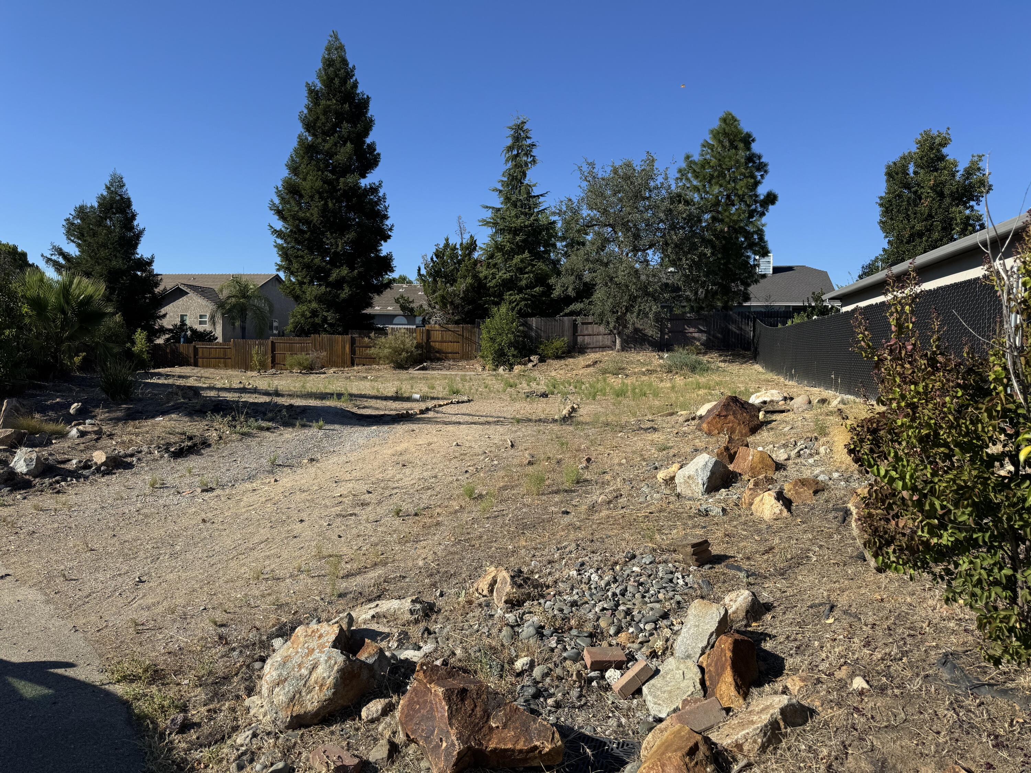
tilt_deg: -2.9
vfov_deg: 56.8
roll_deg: -1.1
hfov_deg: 71.6
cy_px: 386
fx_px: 715
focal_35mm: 24
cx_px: 516
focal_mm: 6.76
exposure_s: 1/4049
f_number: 1.78
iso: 80
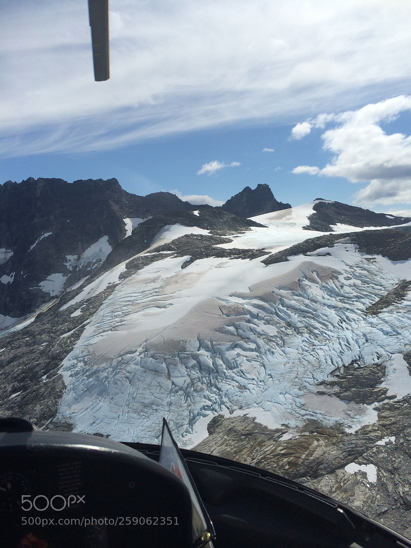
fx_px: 475
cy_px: 274
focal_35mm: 30
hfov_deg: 46.8
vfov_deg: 60.0
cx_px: 206
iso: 32
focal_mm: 4.12
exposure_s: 1/5882
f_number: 2.2
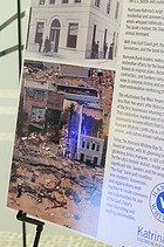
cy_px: 23
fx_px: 644
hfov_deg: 14.5
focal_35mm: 94
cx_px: 104
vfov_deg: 21.2
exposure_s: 1/40
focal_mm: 29.2
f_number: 2.8
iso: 1000
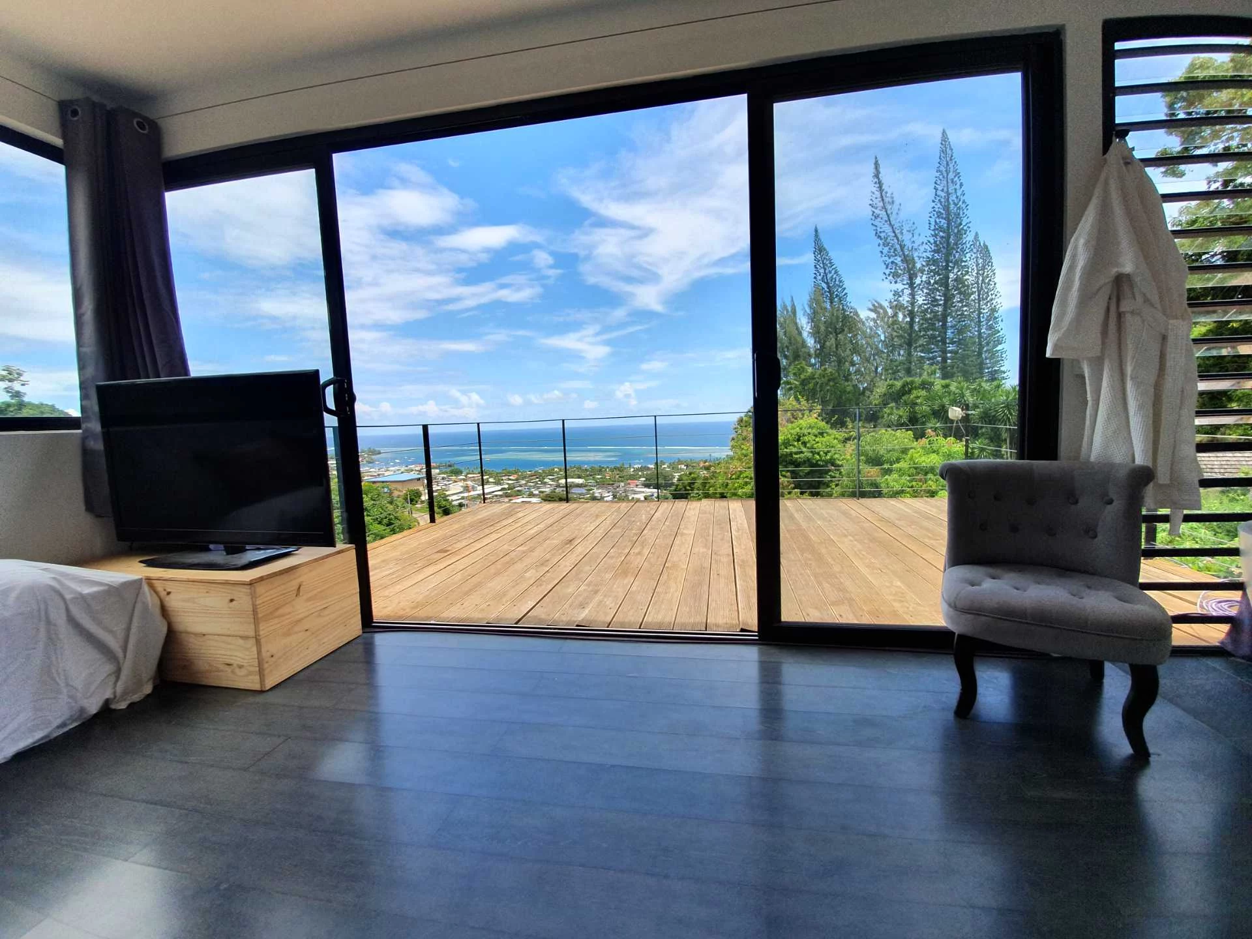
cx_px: 626
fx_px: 470
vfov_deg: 89.9
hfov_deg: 106.2
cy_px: 470
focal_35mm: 13
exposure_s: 1/830
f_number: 2.2
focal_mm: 1.8
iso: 50
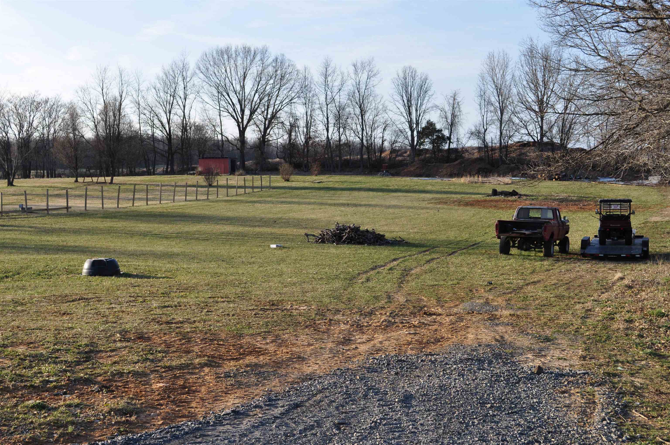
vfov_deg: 29.8
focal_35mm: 45
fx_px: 836
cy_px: 222
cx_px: 335
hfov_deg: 43.7
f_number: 10
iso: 200
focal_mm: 30
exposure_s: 1/200
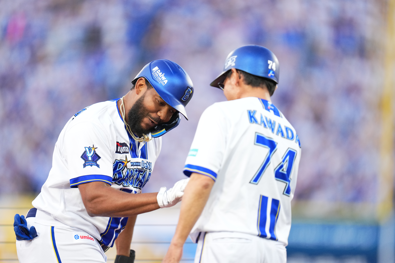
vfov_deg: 3.4
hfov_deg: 5.2
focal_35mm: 400
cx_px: 198
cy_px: 132
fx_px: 4389
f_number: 2.8
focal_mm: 400
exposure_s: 1/2000
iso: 2500
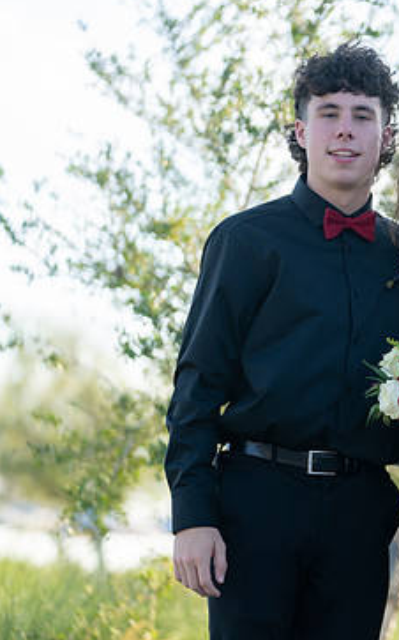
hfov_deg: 6.8
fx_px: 3326
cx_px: 440
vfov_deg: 11.0
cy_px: 305
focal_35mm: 191
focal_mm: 117
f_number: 2.8
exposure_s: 1/320
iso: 100
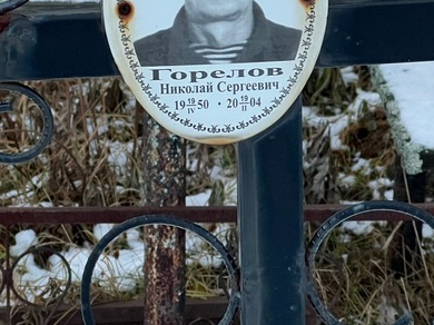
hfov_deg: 12.5
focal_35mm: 158
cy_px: 35
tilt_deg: -17.4
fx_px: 1980
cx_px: 191
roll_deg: -0.6
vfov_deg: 9.3
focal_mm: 9
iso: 200
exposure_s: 1/86
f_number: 2.8
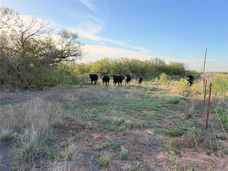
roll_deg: -1.8
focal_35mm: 24
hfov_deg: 71.6
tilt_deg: -6.1
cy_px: 86
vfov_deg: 56.8
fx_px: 158
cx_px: 114
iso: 100
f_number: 1.78
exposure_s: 1/1106
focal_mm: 6.76
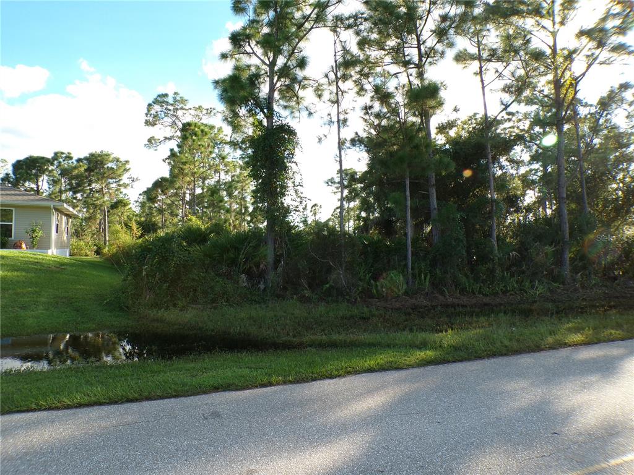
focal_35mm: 24
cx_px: 317
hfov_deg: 71.6
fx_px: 440
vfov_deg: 56.8
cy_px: 238
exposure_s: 1/180
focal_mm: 4.3
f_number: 4.4
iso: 100
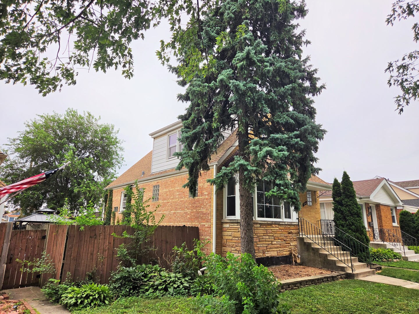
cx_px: 210
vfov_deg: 58.9
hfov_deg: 73.9
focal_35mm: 23
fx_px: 278
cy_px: 157
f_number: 1.8
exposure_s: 1/3211
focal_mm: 5.4
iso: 80
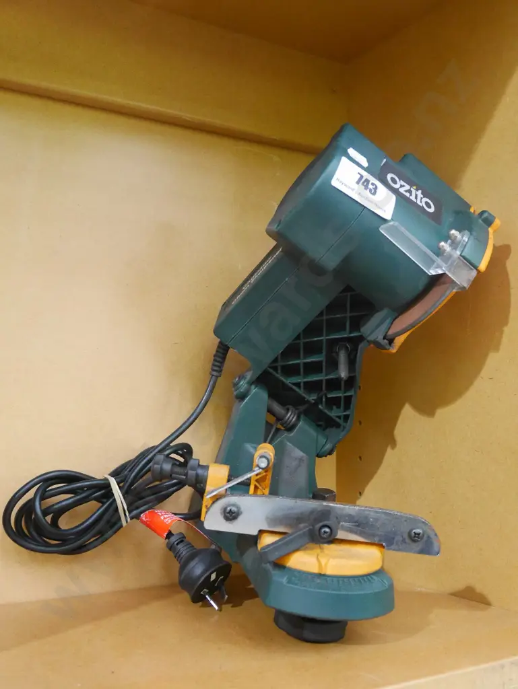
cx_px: 259
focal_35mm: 40
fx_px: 797
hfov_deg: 36.0
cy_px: 344
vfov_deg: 46.8
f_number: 4.6
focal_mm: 20
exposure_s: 1/20
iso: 3200
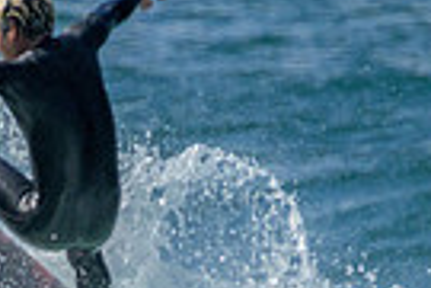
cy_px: 338
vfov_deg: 0.4
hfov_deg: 0.6
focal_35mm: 3449
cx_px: -128
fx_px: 41289
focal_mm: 800
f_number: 11
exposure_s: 1/1600
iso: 1250
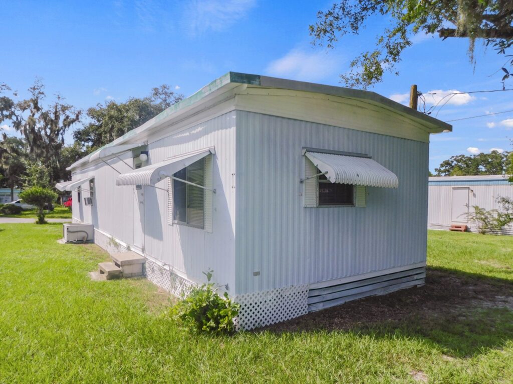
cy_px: 192
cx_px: 256
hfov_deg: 73.9
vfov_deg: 58.9
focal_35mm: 23
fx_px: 341
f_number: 6
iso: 125
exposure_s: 1/400
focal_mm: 4
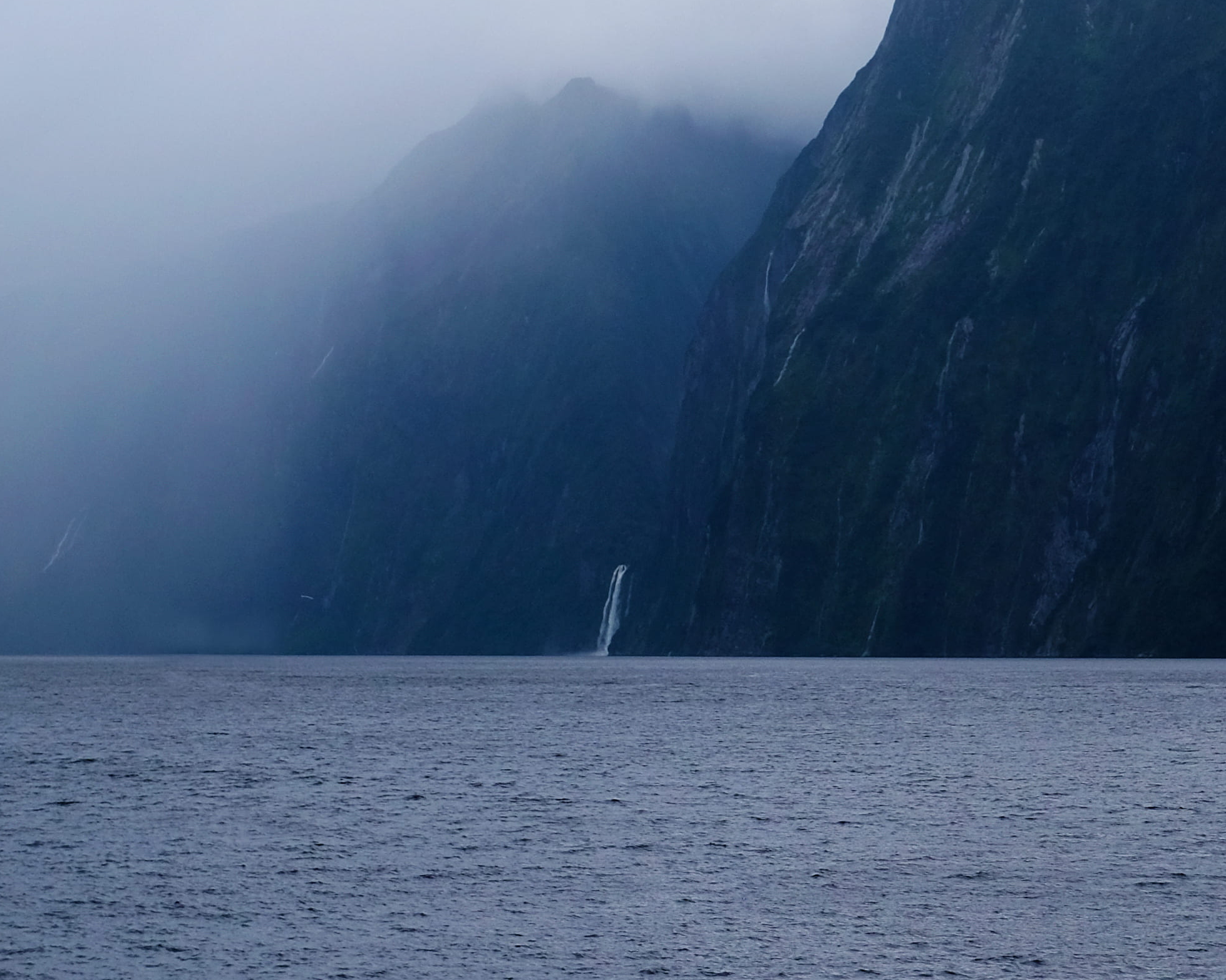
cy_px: 51
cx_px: 745
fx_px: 4172
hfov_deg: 16.7
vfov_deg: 13.3
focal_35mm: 115
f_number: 6.4
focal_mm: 32.5
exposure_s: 1/400
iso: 400
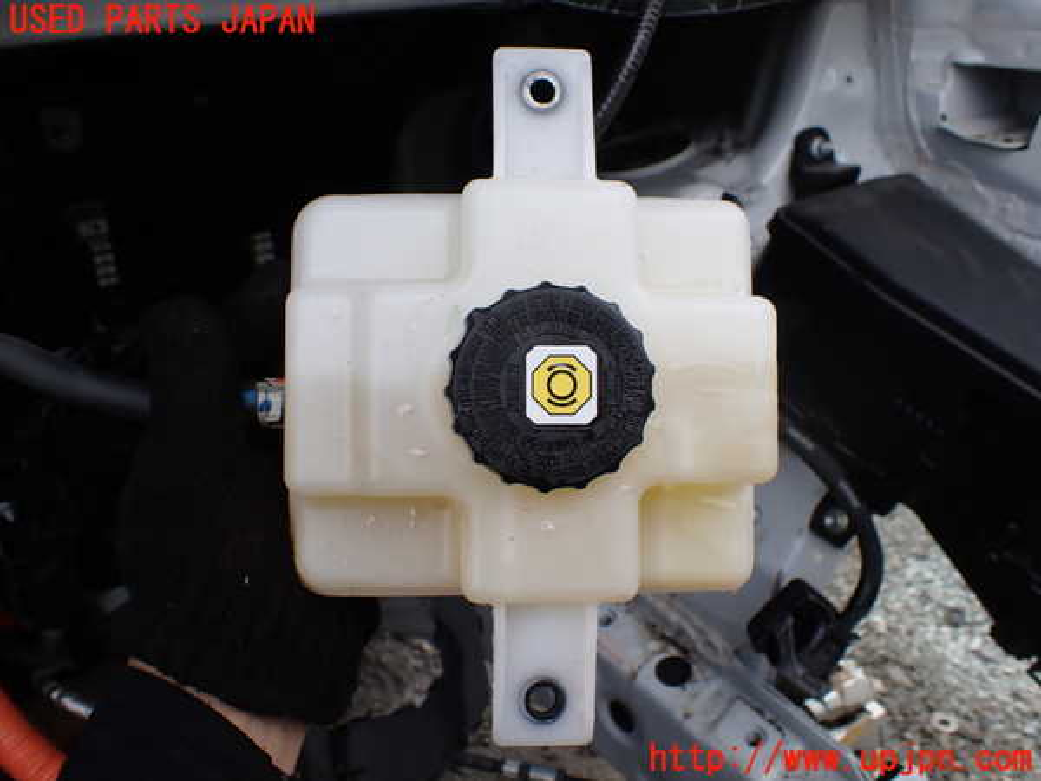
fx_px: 902
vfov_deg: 46.8
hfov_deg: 60.0
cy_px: 390
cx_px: 520
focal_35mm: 30
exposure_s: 1/500
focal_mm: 5.4
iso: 100
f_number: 3.2
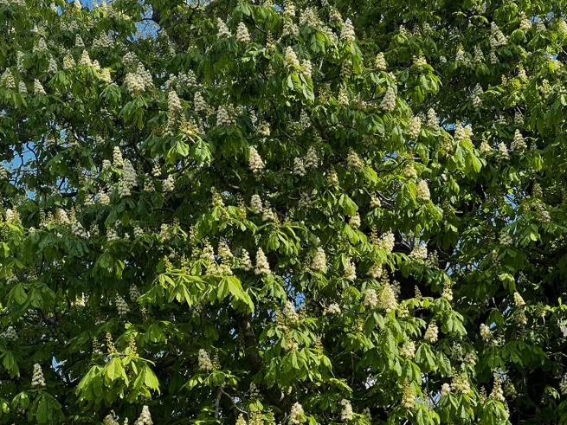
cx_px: 325
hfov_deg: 20.9
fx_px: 1539
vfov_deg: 15.7
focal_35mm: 94
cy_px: 244
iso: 32
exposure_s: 1/232
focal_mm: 9
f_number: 2.8
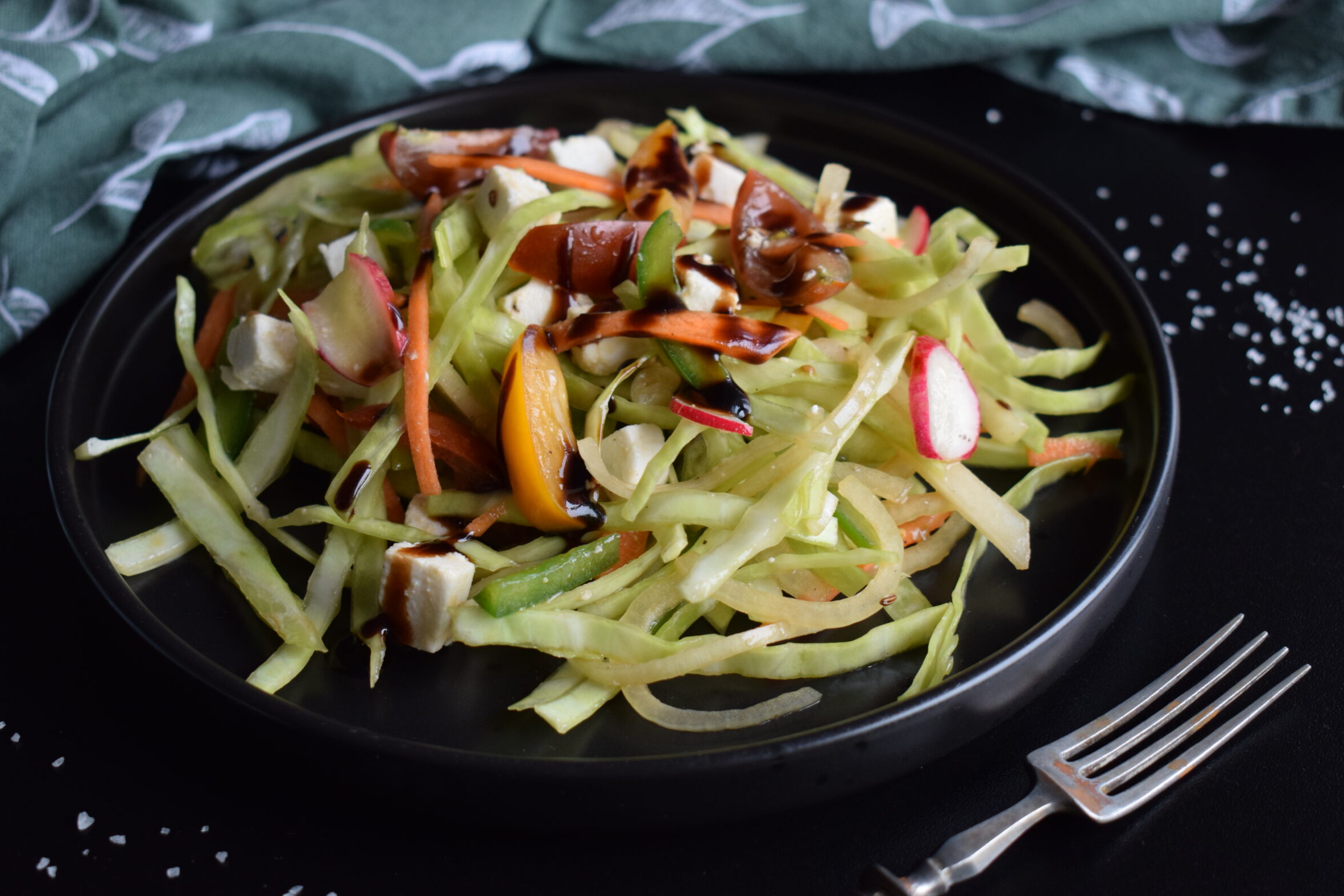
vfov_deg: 20.9
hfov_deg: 31.0
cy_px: 460
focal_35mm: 65
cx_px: 643
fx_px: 2427
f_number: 5
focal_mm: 40
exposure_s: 1/100
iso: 640
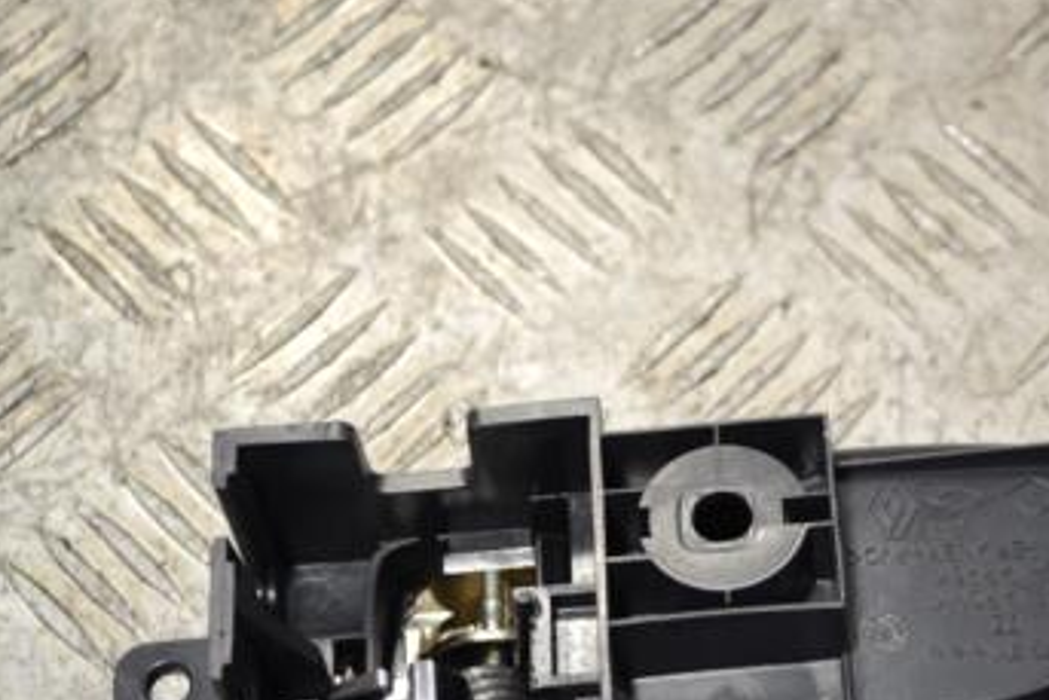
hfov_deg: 19.3
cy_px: 541
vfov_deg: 13.0
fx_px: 3061
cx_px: 804
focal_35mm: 105
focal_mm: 40
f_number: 5.3
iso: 180
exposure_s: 1/30
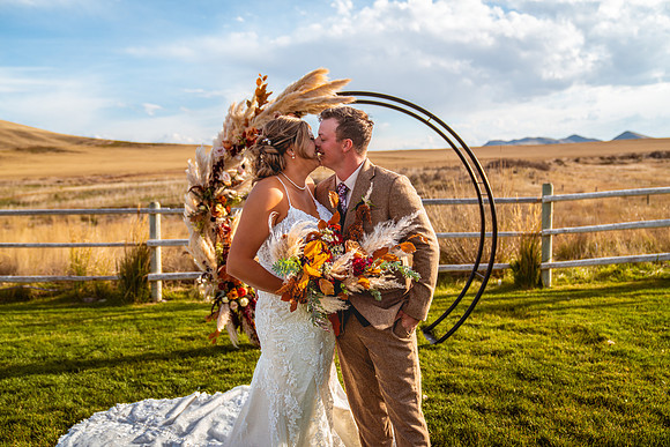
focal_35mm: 32
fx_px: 593
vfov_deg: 41.3
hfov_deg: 58.9
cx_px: 335
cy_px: 224
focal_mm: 31
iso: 100
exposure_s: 1/1000
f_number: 2.8
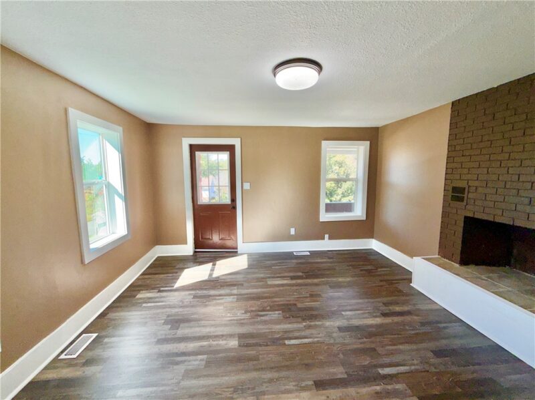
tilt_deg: -6.4
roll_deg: +0.3
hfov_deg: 102.1
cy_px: 200
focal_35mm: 14
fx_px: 216
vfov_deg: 85.6
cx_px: 268
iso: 20
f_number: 2.2
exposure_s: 1/120
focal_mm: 2.22
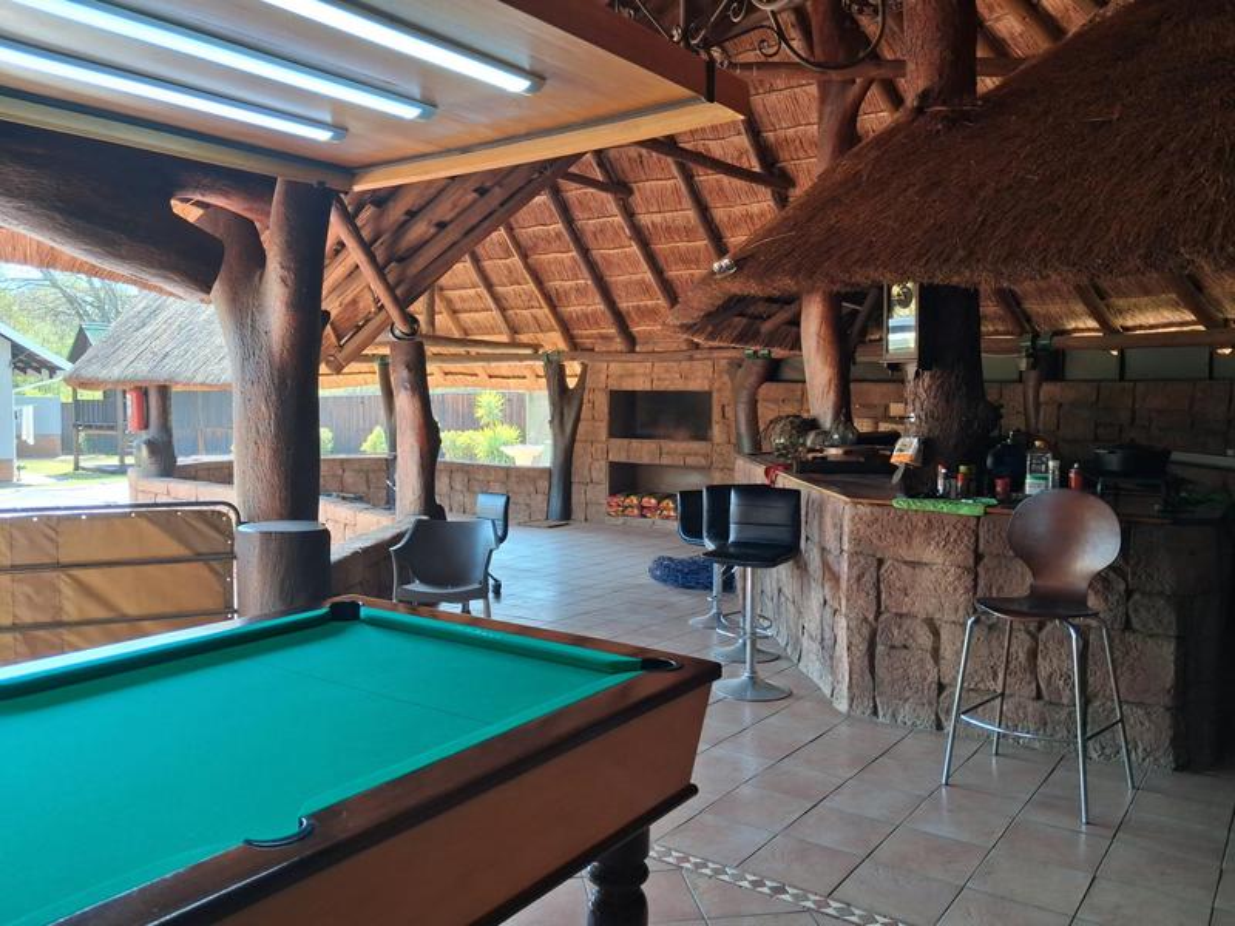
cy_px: 463
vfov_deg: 51.4
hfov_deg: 65.3
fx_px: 963
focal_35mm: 27
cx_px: 618
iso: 160
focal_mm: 4
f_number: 1.8
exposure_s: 1/100
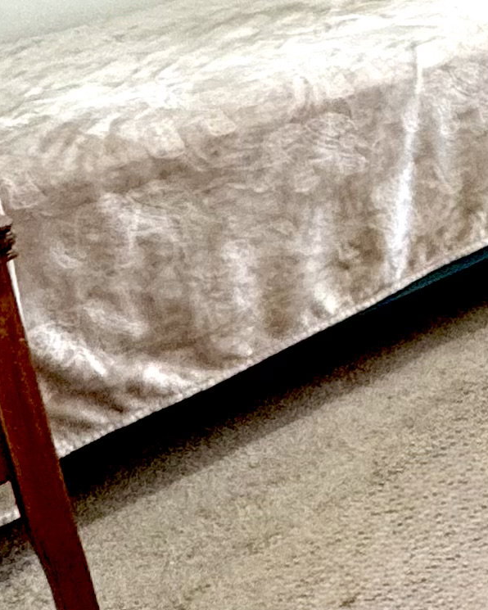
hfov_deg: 17.0
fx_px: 1336
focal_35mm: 74
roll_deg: +7.8
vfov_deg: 24.3
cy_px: -26
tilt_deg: -10.7
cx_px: 883
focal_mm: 2.22
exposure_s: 1/60
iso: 250
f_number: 2.2
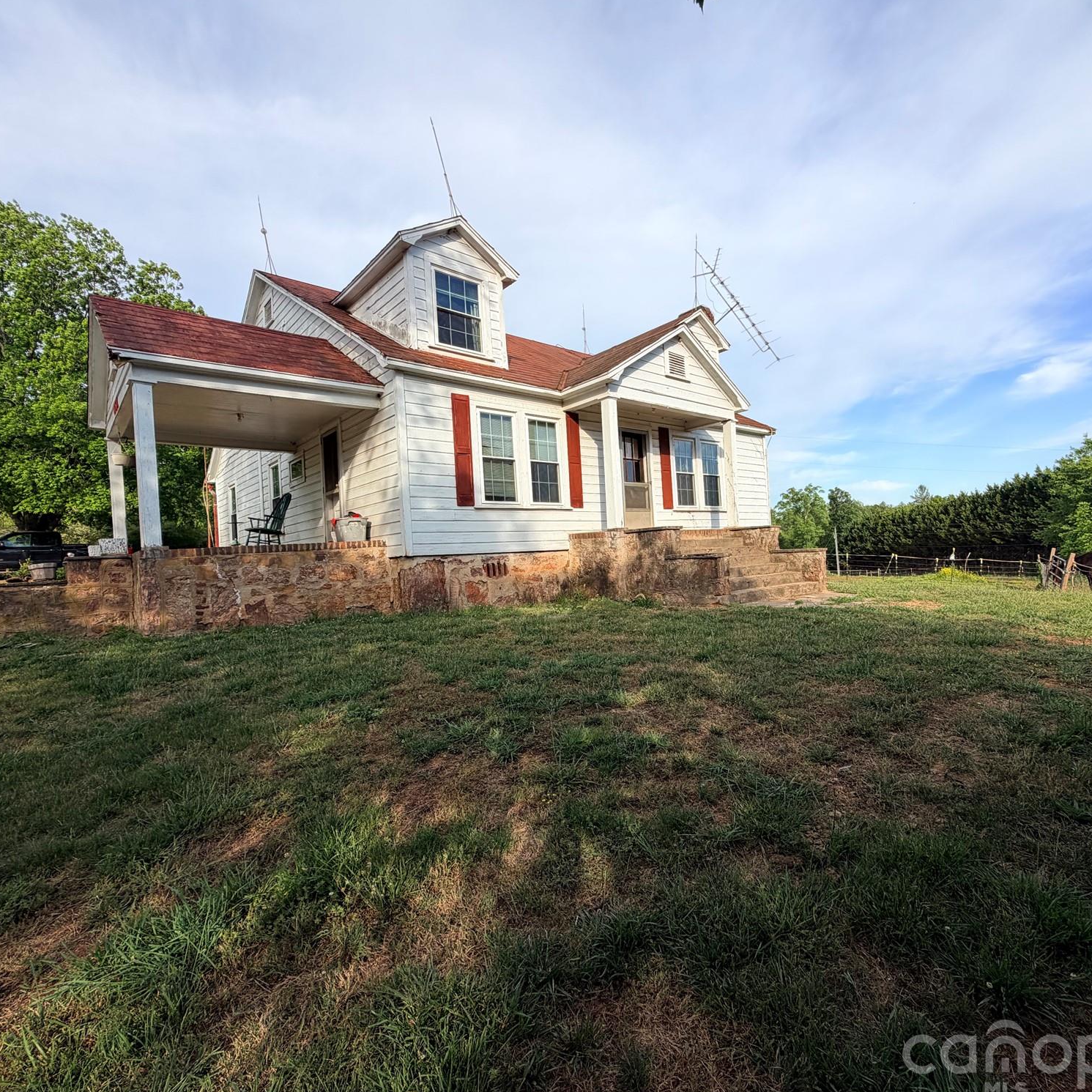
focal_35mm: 17
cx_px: 593
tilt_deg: +1.8
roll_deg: +2.0
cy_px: 547
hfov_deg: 83.8
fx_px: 607
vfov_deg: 84.0
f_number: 2.2
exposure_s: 1/770
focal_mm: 2.22
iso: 32
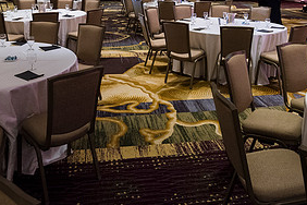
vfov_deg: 33.3
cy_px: 6
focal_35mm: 37
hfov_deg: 51.9
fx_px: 316
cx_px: 157
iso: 1400
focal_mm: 18
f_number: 4
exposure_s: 1/60
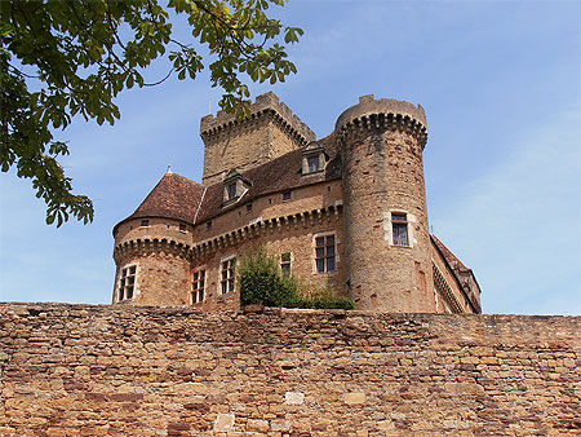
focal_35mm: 44
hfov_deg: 42.9
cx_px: 290
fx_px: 739
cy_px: 218
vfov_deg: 32.9
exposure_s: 1/125
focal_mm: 7.87
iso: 80
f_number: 11
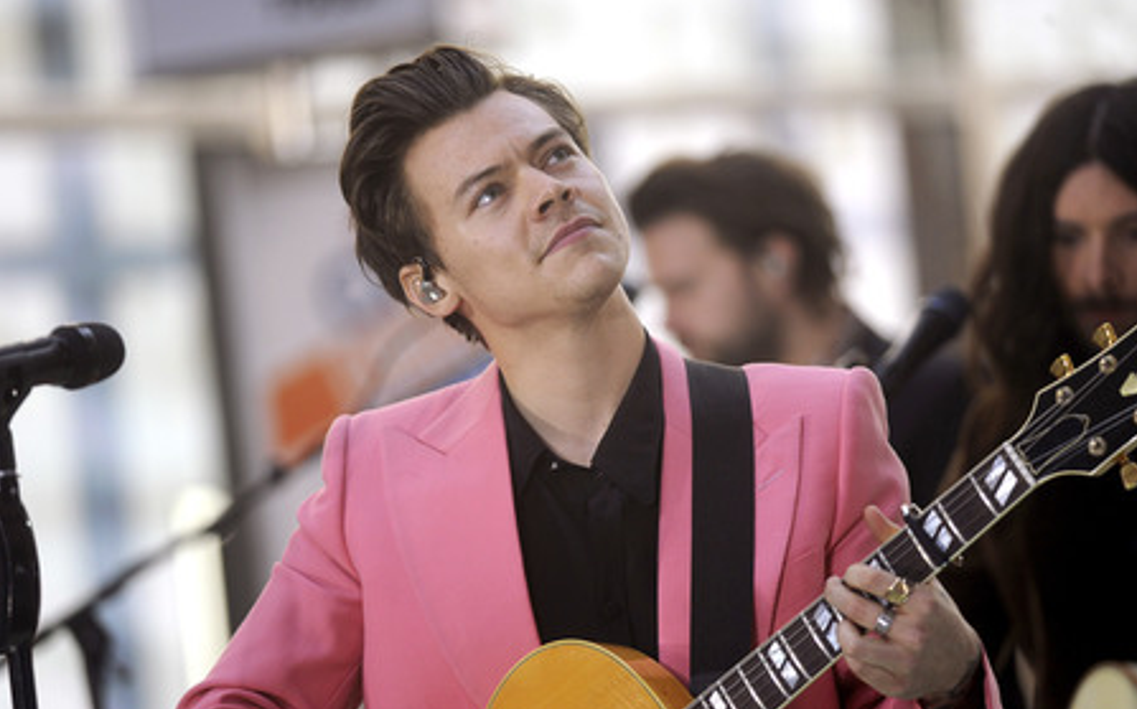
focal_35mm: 308
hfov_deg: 6.8
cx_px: 570
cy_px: 374
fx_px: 9540
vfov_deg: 4.3
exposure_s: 1/800
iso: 1000
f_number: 5
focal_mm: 300
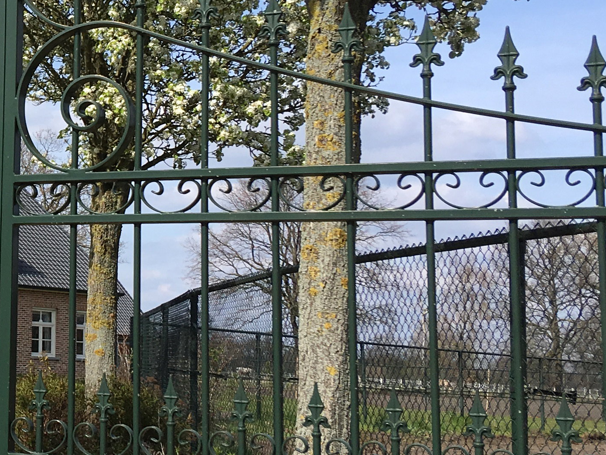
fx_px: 1453
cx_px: -135
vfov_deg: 17.7
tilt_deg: +9.4
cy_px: 118
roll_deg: -1.9
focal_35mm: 83
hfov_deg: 21.7
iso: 25
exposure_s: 1/1789
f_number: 2.2
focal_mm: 4.15
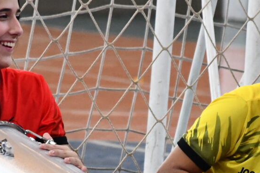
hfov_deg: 2.9
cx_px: 136
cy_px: 179
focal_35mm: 722
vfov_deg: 1.9
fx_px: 5214
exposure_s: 1/125
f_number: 5.6
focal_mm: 140
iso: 3200
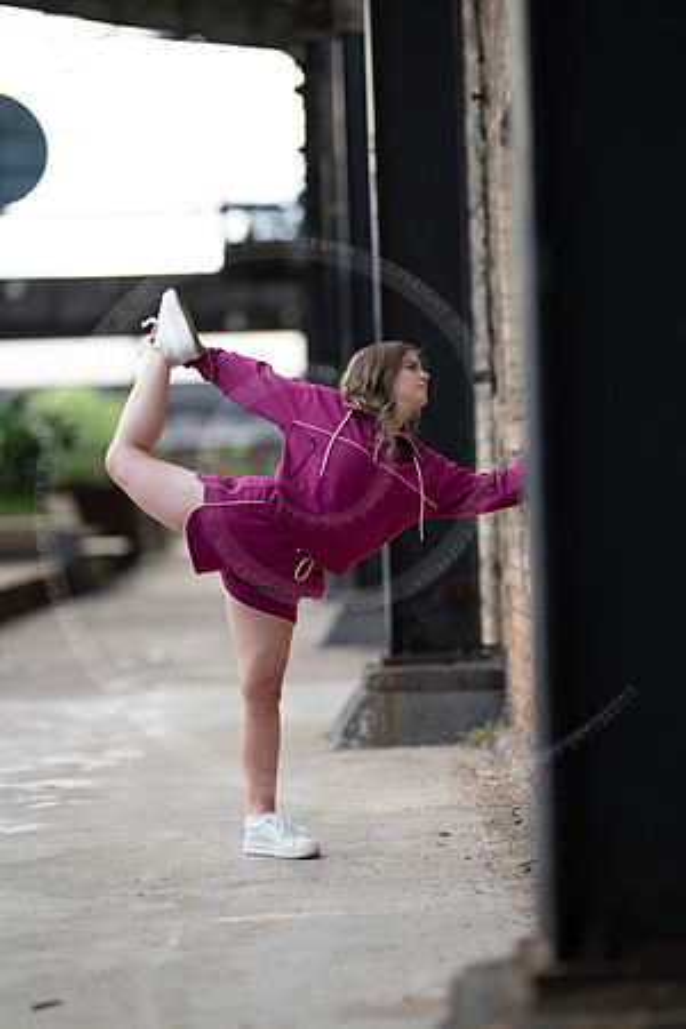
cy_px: 514
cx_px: 343
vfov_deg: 23.9
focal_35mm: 85
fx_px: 2429
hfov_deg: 16.1
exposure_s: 1/1000
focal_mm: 85
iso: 125
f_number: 1.2
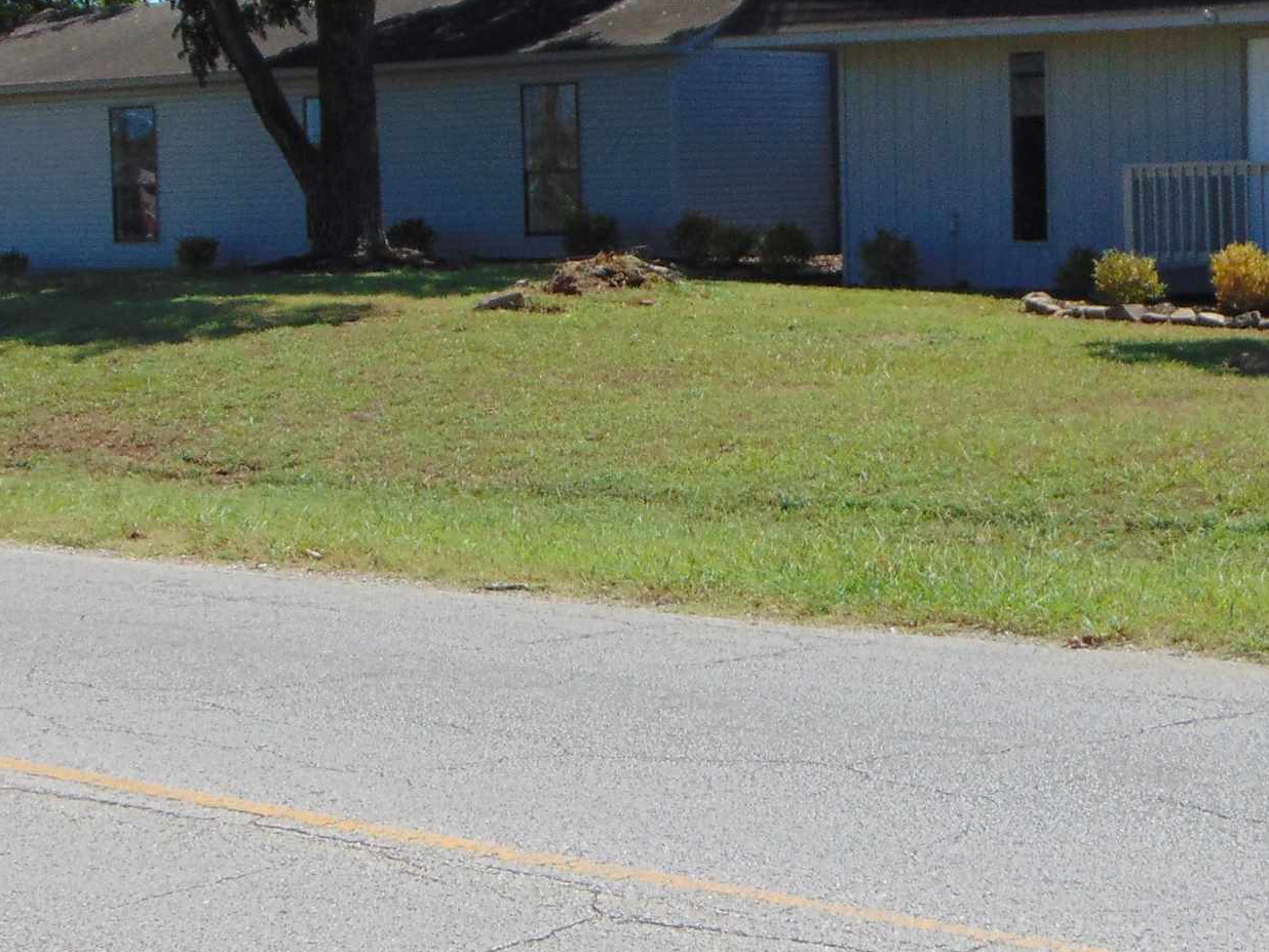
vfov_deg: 17.9
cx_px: 721
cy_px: 325
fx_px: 3006
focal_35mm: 82
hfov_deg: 23.8
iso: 80
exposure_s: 1/1000
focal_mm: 5.8
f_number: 3.2
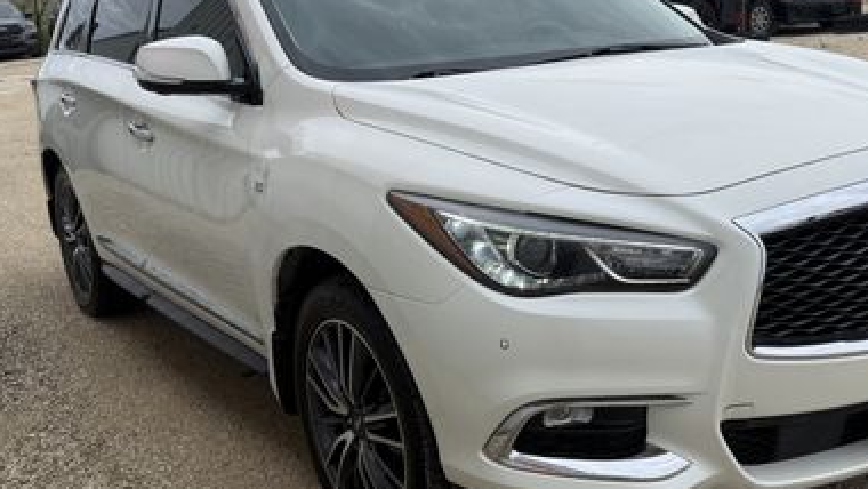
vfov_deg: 27.1
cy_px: 267
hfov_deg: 46.0
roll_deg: +4.7
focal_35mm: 44
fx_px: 1013
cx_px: 537
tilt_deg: -17.8
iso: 80
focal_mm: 6.76
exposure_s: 1/2703
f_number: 1.78
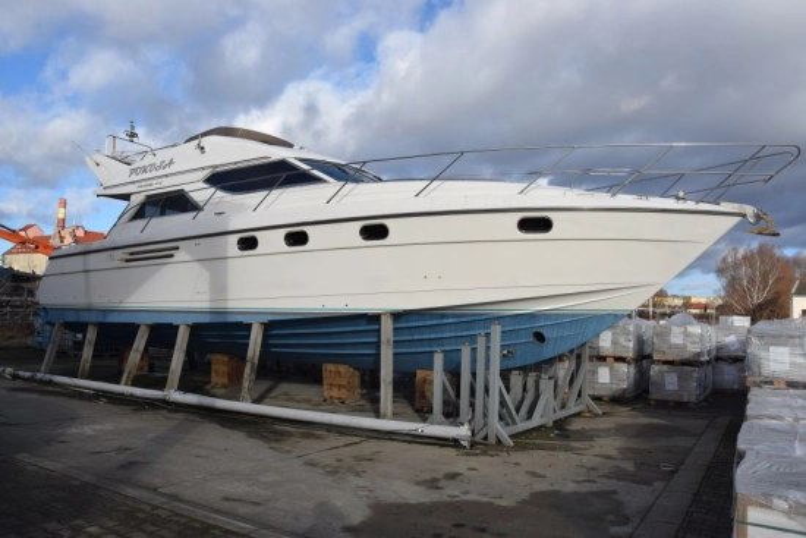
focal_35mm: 52
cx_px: 403
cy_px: 269
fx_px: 1176
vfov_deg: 25.8
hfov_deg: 37.8
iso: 200
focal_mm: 35
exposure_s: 1/400
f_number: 10
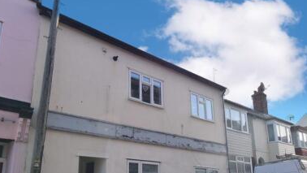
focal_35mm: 30
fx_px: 242
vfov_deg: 38.6
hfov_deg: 64.6
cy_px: 125
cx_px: 133
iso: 400
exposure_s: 1/400
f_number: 10
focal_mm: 15
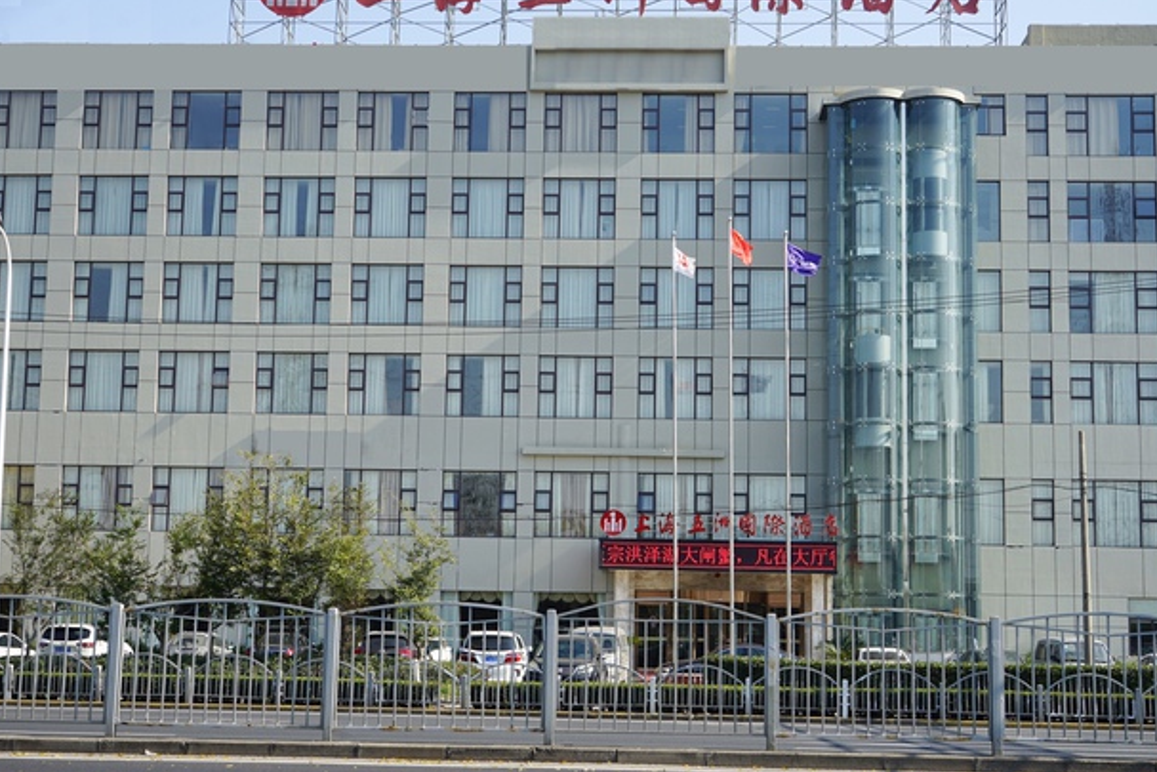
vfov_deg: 26.5
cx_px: 604
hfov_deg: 38.9
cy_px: 387
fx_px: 1639
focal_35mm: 51
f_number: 10
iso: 100
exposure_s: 1/100
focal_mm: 43
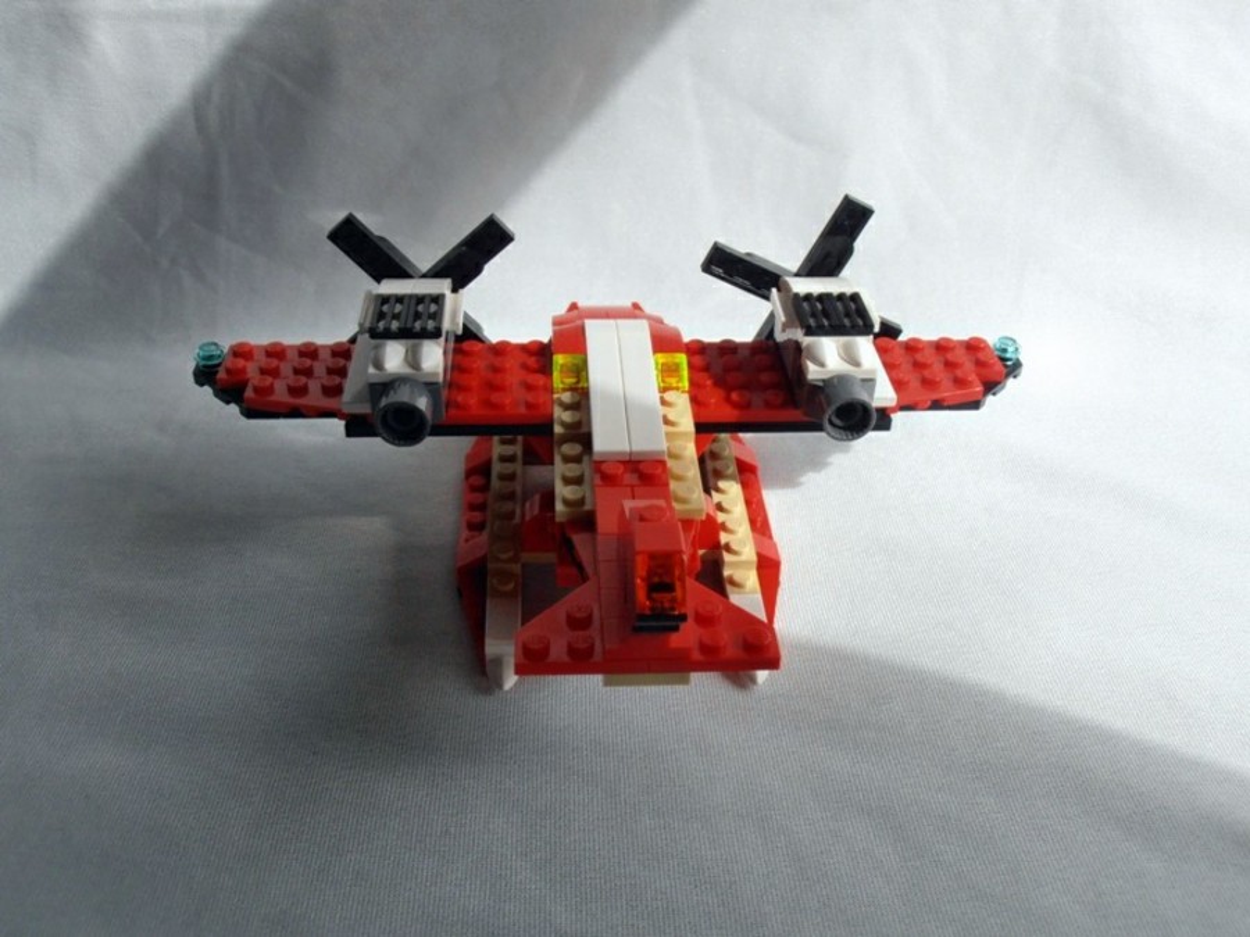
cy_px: 468
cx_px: 625
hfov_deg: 50.1
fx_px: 1336
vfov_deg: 38.7
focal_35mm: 37
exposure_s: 1/640
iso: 80
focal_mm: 6.61
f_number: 3.9
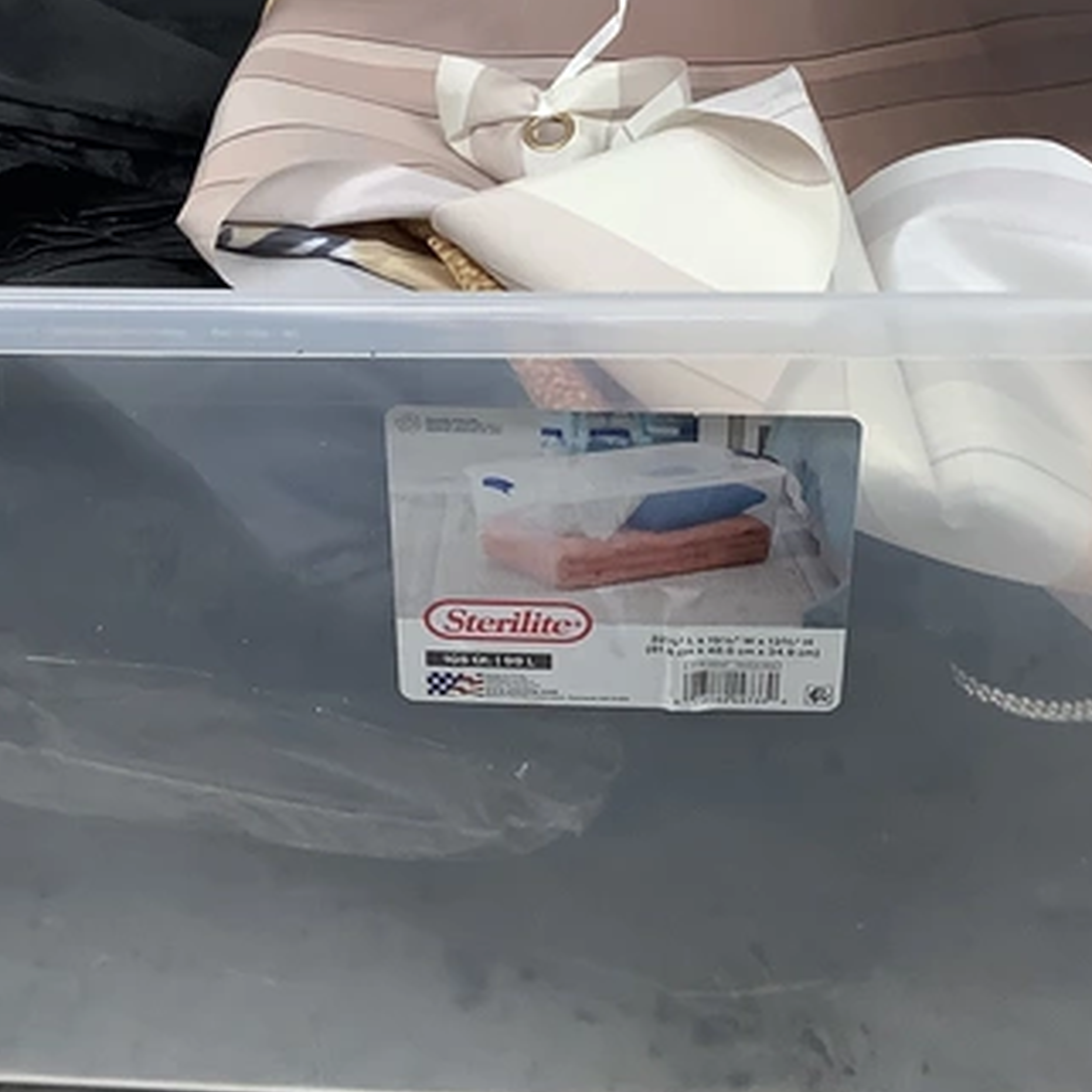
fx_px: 2284
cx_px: 636
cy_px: 209
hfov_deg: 26.8
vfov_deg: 26.4
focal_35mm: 64
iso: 100
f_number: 2.4
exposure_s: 1/120
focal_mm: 3.3
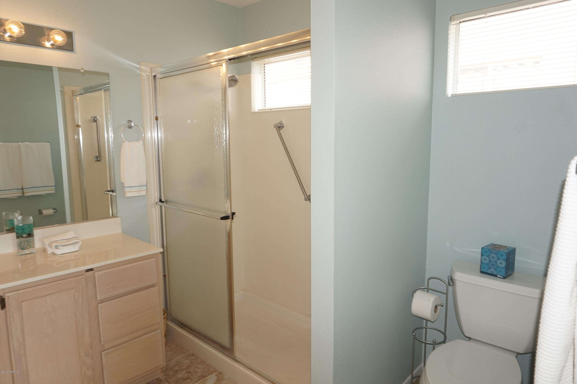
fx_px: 384
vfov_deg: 53.1
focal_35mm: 24
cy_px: 192
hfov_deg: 73.8
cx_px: 288
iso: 320
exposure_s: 1/100
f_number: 4.5
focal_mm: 16
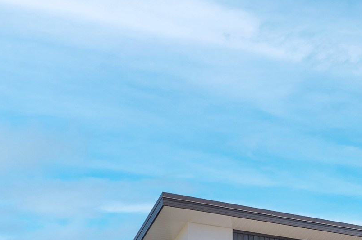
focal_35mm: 70
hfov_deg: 22.6
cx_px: 567
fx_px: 703
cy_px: 366
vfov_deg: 17.4
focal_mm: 20
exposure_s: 1/400
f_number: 7.1
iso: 100
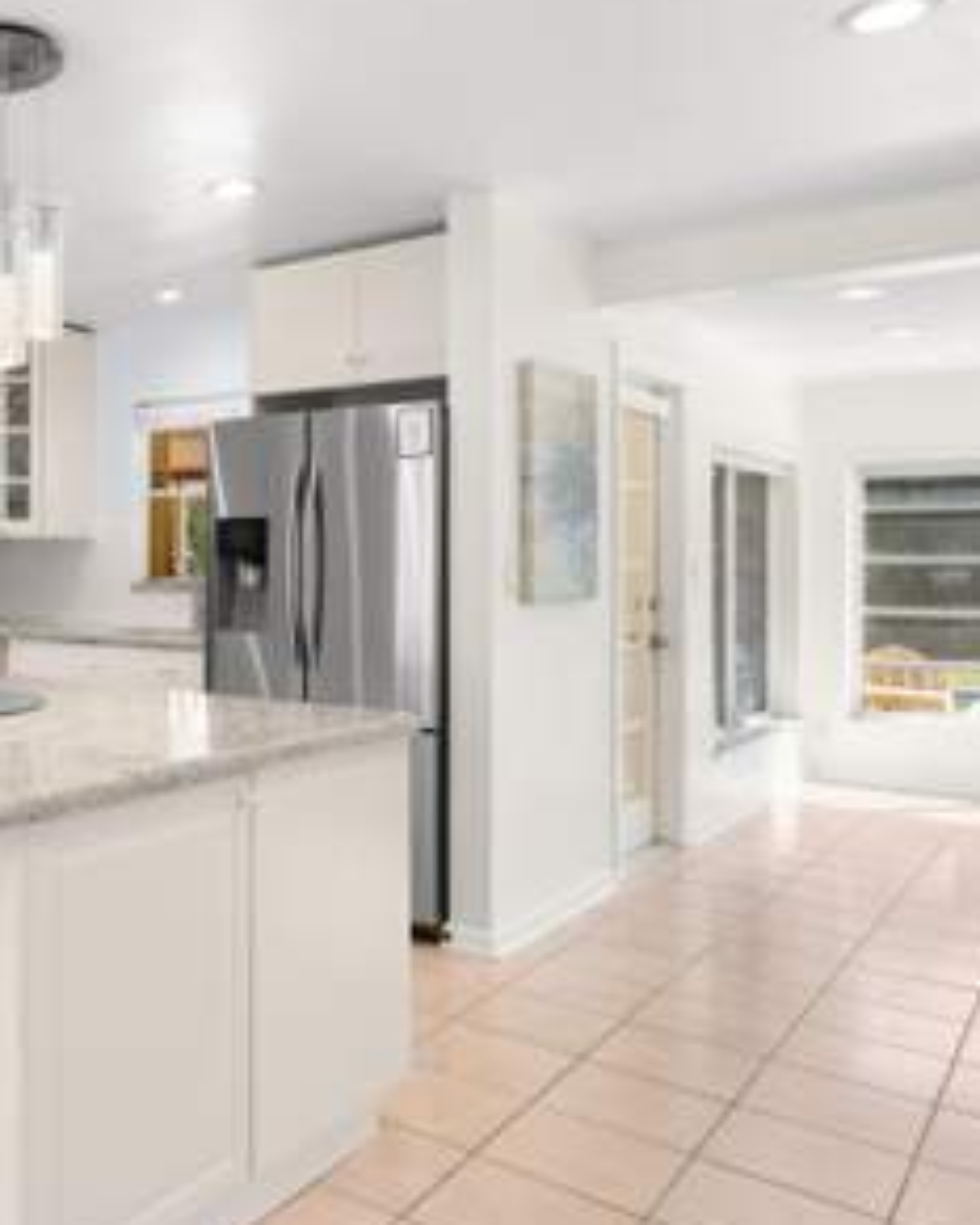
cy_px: 577
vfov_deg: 57.1
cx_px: -4
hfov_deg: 41.0
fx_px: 1123
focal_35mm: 31
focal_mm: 20
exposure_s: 1/8
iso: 500
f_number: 11
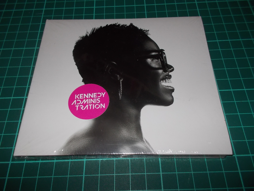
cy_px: 96
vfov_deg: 48.2
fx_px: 213
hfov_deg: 61.7
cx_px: 127
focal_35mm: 29
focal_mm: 4.1
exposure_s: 1/30
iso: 200
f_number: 3.3
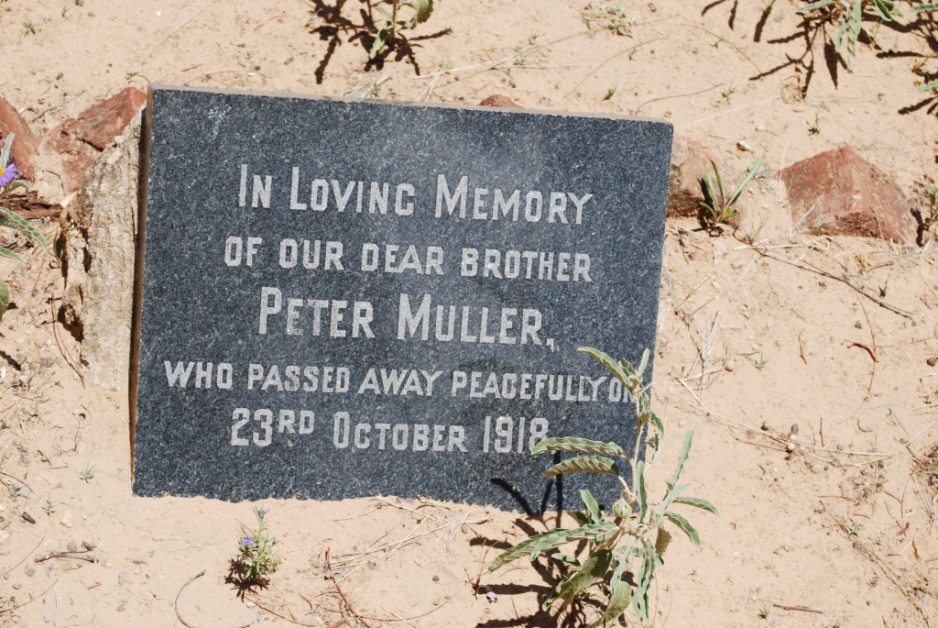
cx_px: 469
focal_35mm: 82
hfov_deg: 24.6
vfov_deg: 16.6
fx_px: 2152
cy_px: 314
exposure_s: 1/250
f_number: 8
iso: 100
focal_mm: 55
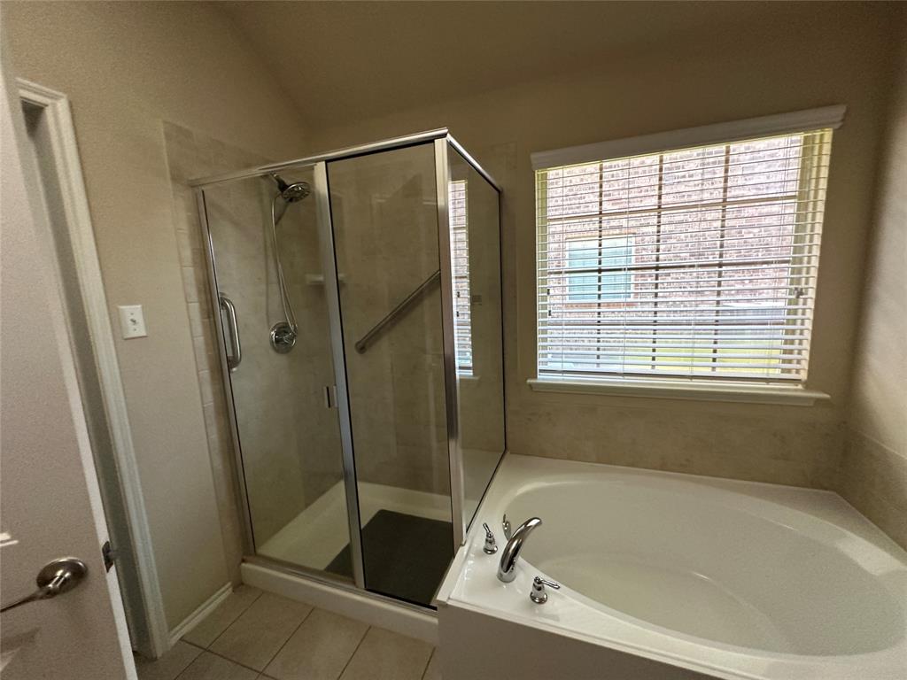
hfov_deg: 102.1
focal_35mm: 14
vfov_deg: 85.7
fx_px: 367
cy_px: 340
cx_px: 454
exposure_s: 1/60
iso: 400
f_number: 2.2
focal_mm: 2.22
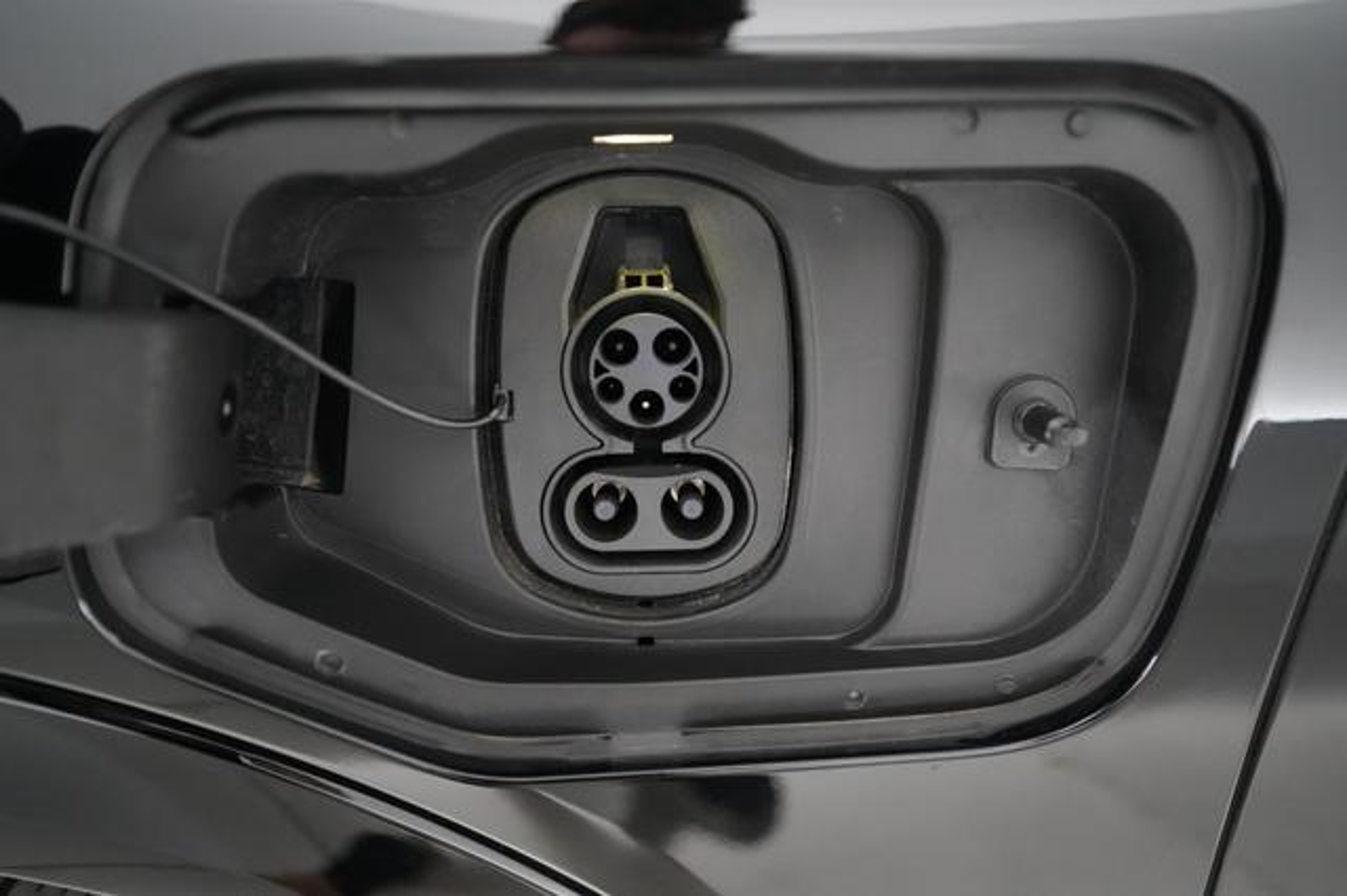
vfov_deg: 46.4
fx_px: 1047
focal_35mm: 28
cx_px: 674
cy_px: 448
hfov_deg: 65.5
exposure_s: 1/250
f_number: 2.8
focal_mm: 28
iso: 10000
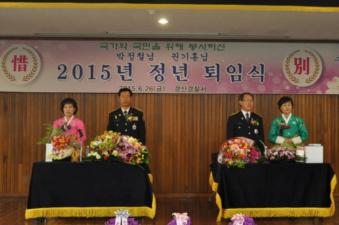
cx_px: 170
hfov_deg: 57.3
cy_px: 112
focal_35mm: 33
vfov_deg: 39.9
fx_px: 310
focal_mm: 22
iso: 800
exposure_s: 1/60
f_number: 4
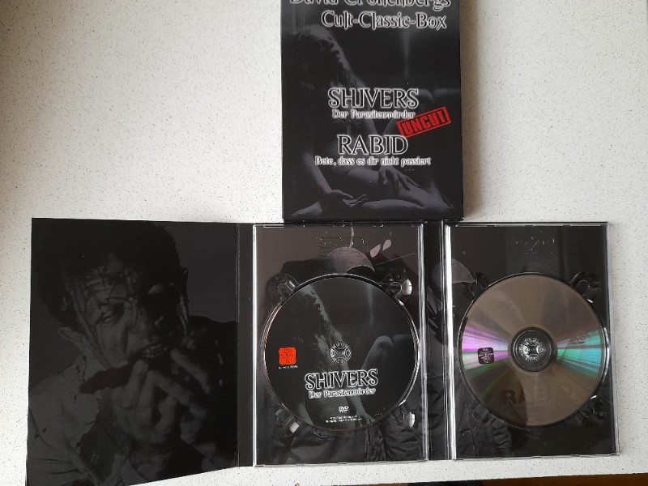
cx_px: 324
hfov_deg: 69.4
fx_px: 468
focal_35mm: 25
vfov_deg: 54.9
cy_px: 243
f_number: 2
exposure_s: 1/33
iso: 320
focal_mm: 4.6
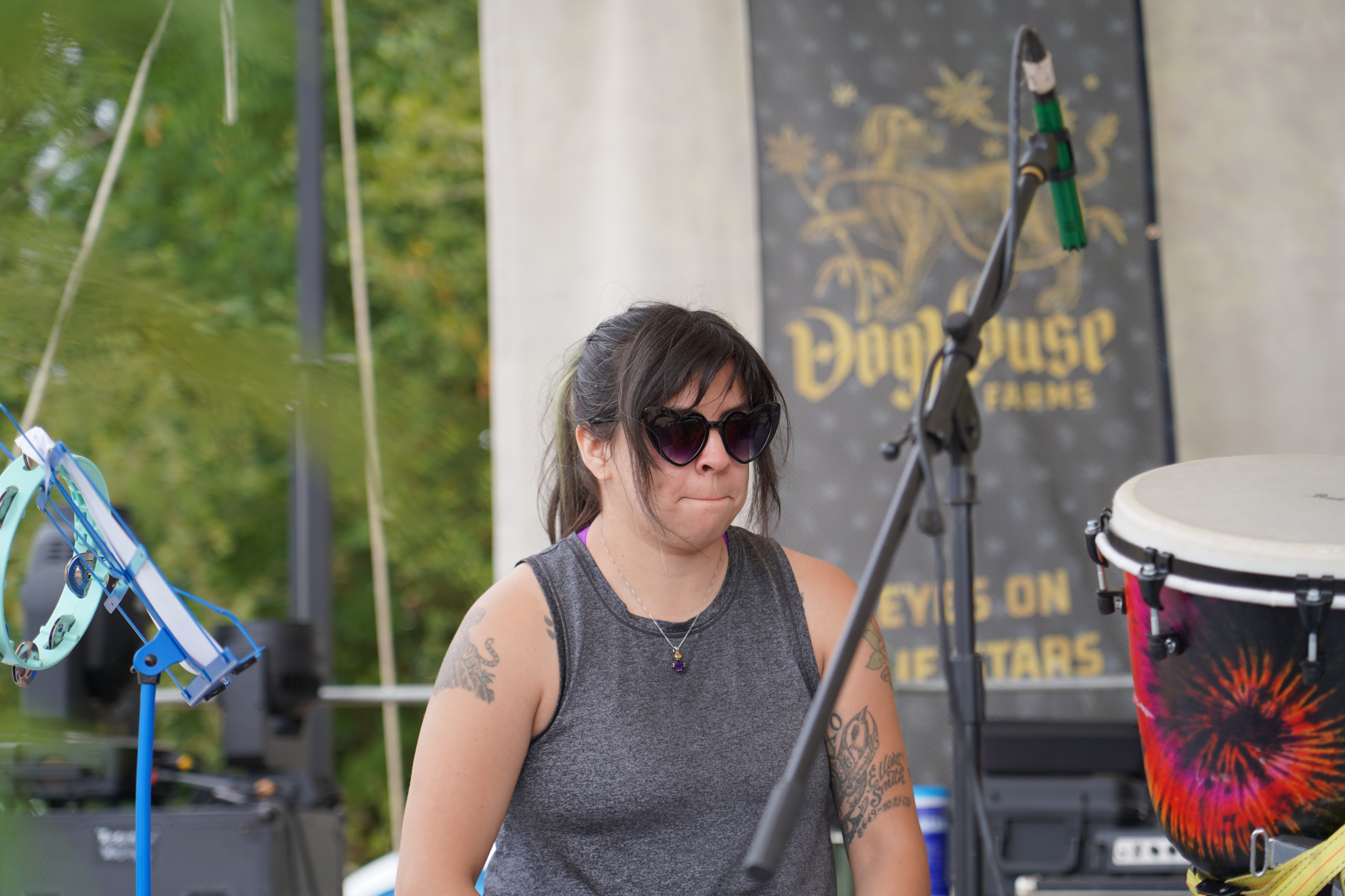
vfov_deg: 13.0
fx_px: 3923
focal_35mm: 105
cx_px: 672
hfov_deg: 19.5
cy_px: 448
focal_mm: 105
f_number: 4
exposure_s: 1/200
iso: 100
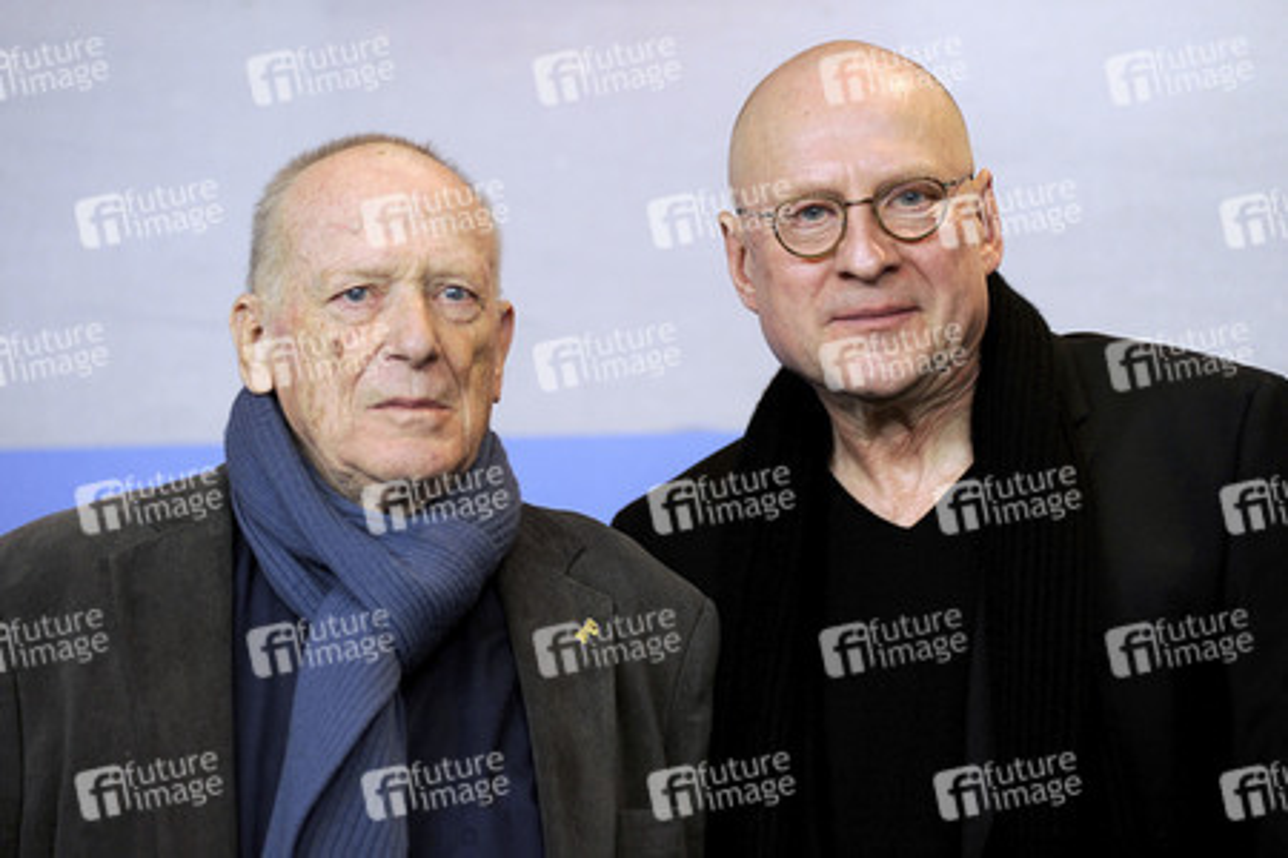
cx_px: 644
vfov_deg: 10.2
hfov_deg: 15.2
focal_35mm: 135
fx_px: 4830
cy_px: 429
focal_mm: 135
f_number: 2.8
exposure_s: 1/640
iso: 1250
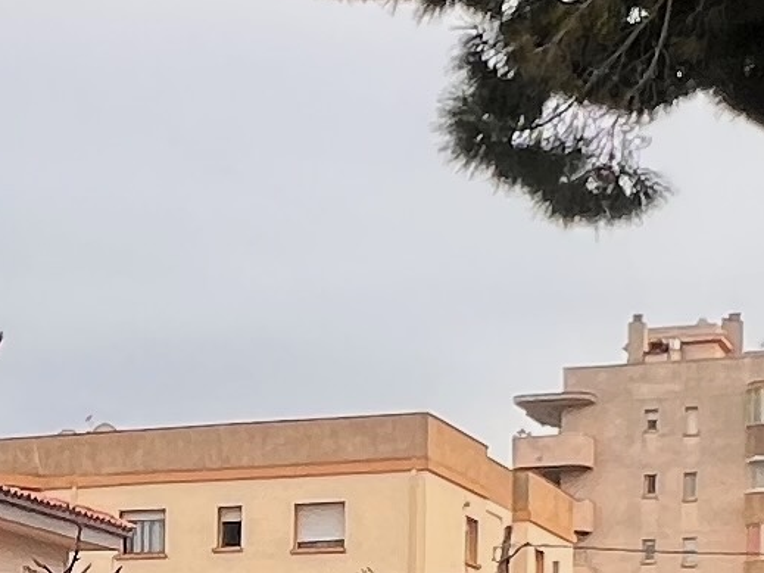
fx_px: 2229
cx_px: -32
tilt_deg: +0.2
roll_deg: -1.8
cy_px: 785
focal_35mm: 101
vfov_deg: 14.0
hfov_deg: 18.8
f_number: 1.8
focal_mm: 1.57
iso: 32
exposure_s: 1/200
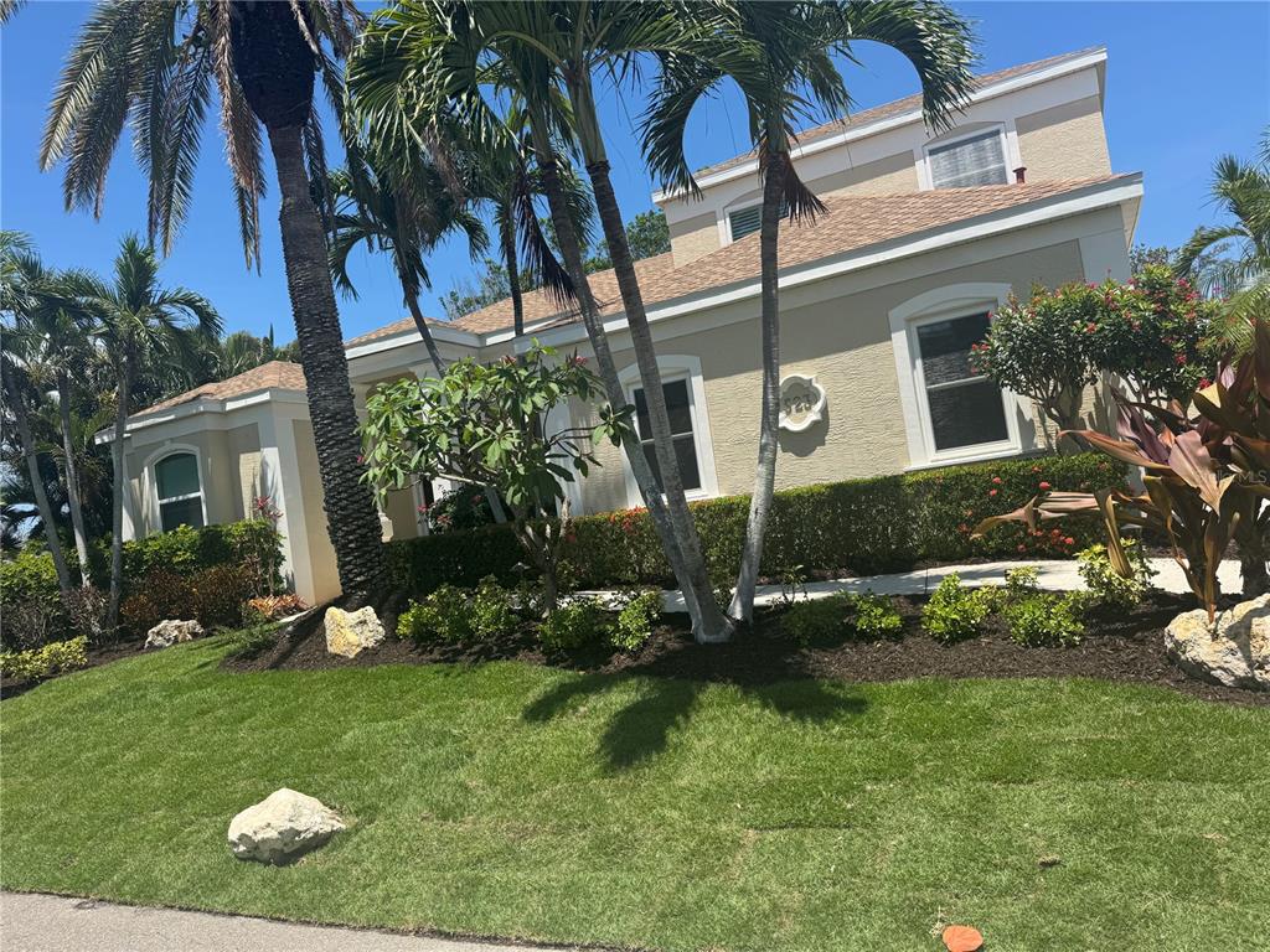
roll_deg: +8.1
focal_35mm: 24
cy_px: 476
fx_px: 881
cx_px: 635
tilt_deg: +2.9
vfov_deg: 56.8
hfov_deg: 71.6
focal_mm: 6.76
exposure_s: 1/3597
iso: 80
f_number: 1.78
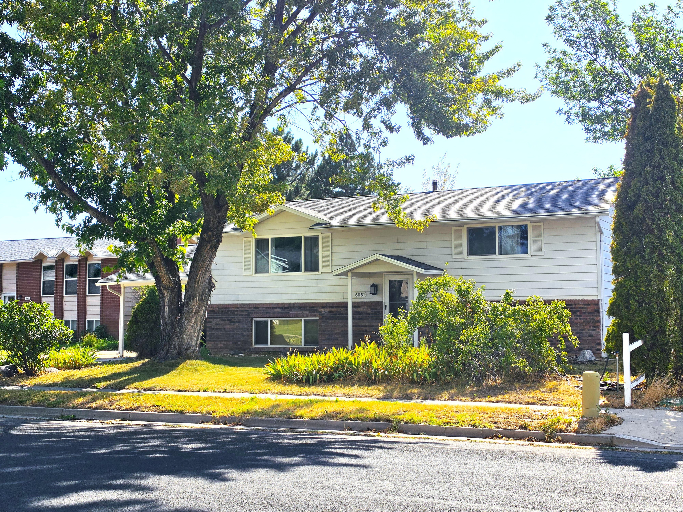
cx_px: 342
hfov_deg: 41.2
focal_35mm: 46
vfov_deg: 31.5
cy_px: 256
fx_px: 908
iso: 32
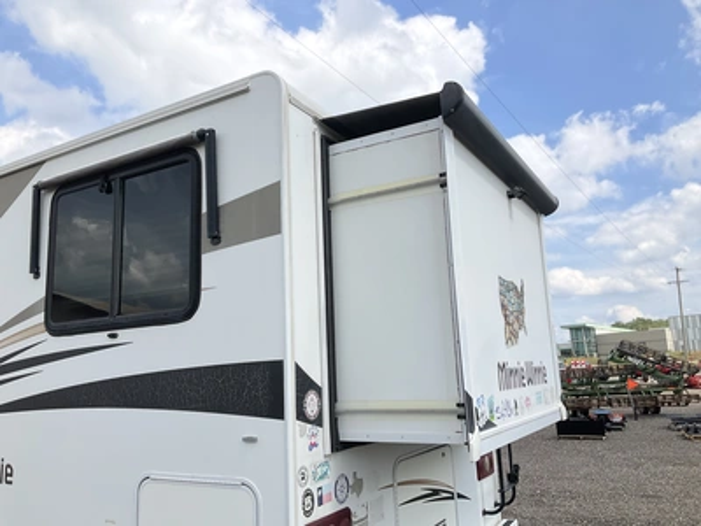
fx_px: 587
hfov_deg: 61.7
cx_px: 350
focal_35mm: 29
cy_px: 263
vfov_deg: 48.2
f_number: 1.8
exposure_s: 1/2227
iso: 25
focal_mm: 3
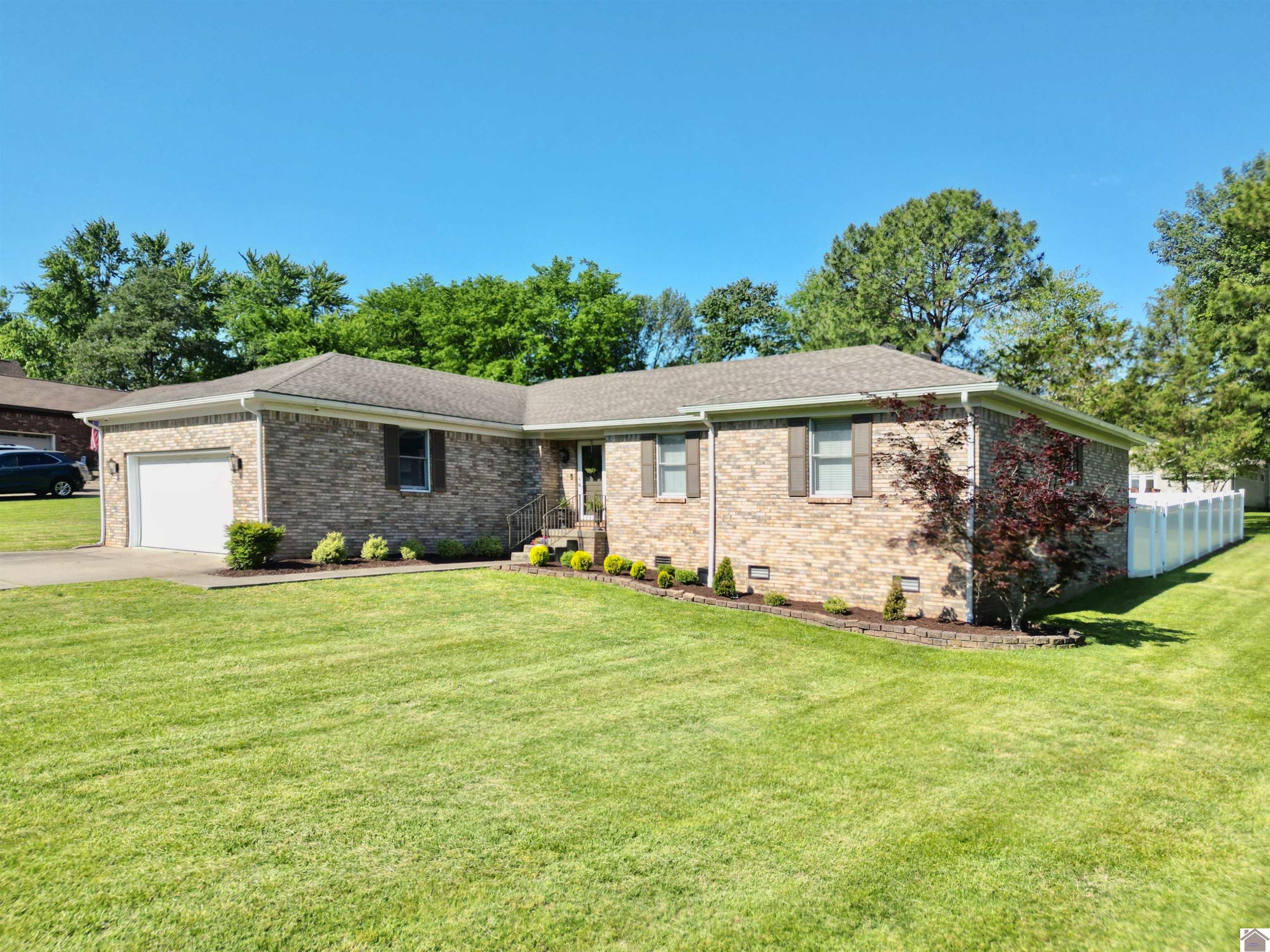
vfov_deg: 56.8
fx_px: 880
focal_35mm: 24
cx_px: 635
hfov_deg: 71.6
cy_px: 476
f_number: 1.7
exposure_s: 1/1600
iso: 100
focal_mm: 6.72
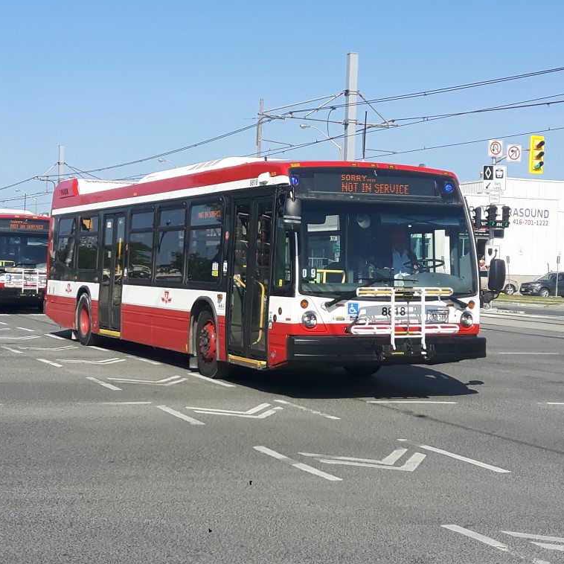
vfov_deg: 44.9
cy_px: 279
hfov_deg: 44.9
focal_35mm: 37
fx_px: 682
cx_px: 270
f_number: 1.9
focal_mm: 3.7
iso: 40
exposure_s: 1/1316
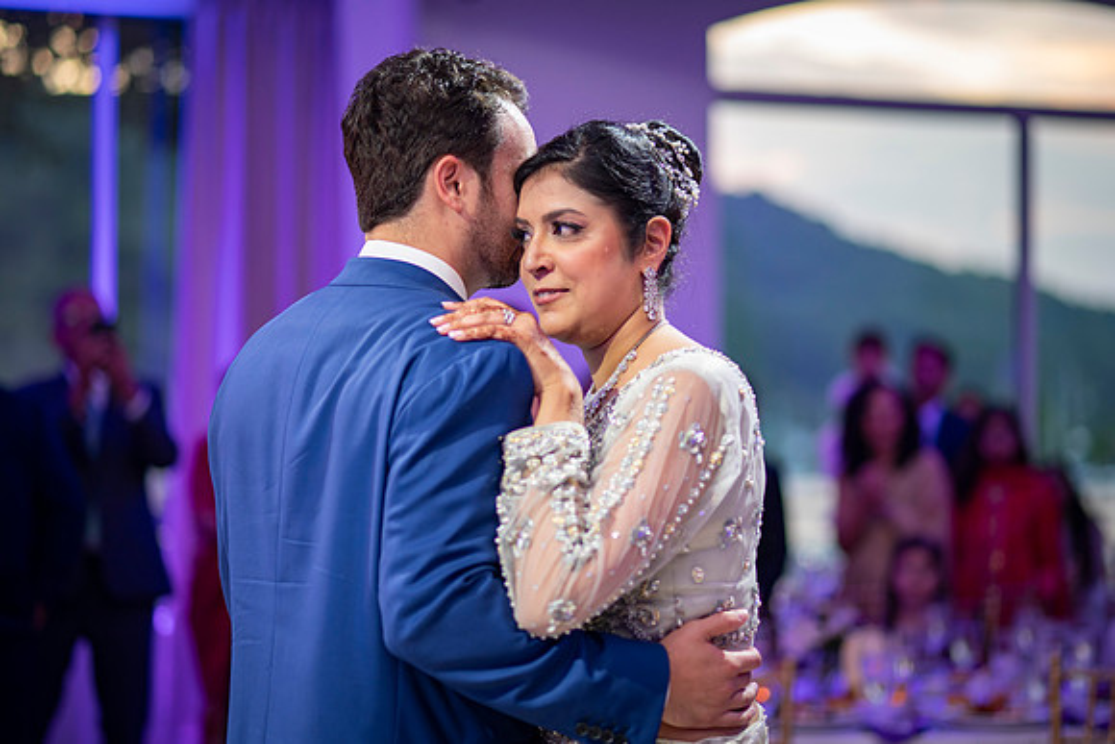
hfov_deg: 22.5
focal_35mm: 91
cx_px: 557
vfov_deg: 15.1
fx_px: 2805
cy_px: 370
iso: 500
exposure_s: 1/160
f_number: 2
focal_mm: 85
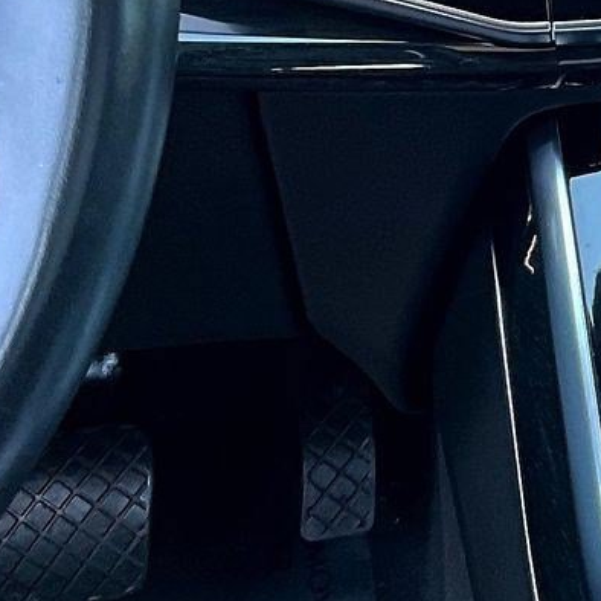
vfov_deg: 16.5
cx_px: 885
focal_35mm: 104
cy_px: 43
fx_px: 2043
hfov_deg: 15.5
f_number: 1.8
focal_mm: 3
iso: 64
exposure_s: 1/103
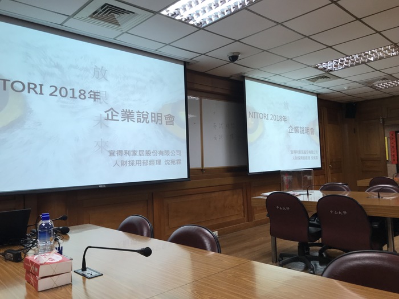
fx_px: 323
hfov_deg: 63.4
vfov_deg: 49.7
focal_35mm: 28
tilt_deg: +2.5
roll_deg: +1.9
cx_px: 200
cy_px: 150
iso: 32
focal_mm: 3.99
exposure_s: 1/59
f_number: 1.8
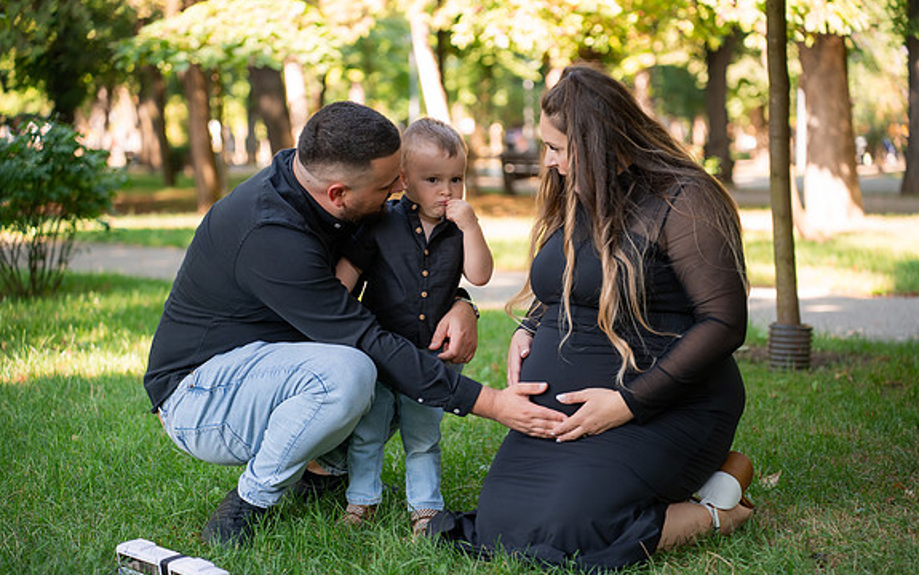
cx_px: 457
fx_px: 1929
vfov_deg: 17.0
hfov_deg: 26.8
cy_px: 303
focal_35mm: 77
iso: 320
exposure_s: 1/320
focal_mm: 75
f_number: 2.8
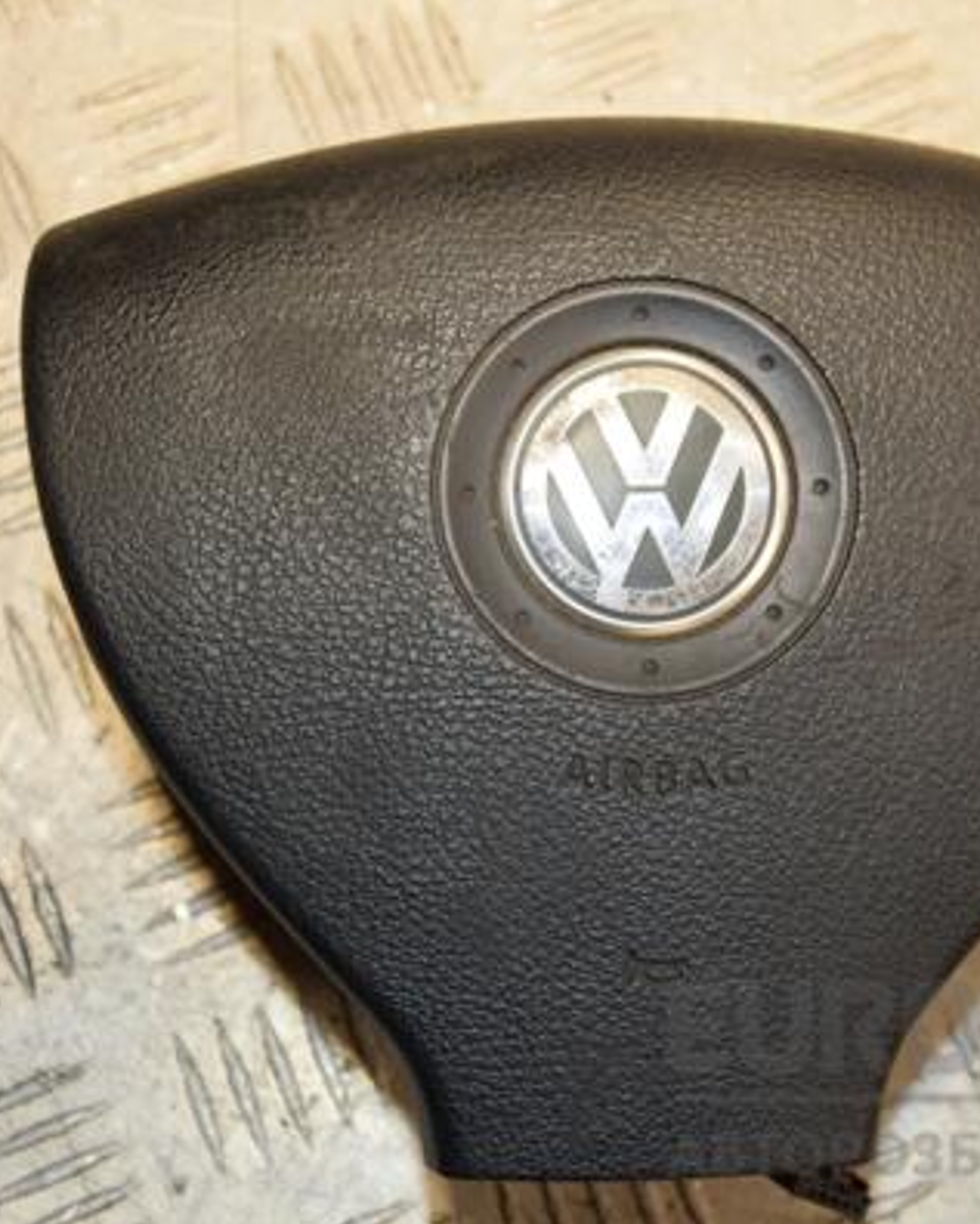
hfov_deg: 18.9
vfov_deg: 23.6
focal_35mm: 81
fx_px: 2936
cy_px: 615
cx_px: 609
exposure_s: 1/200
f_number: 5.6
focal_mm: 38
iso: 800
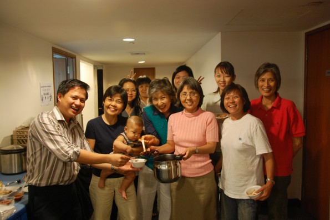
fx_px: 275
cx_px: 165
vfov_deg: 43.6
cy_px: 110
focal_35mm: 30
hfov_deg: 62.0
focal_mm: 20
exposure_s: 1/15
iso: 800
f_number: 3.8
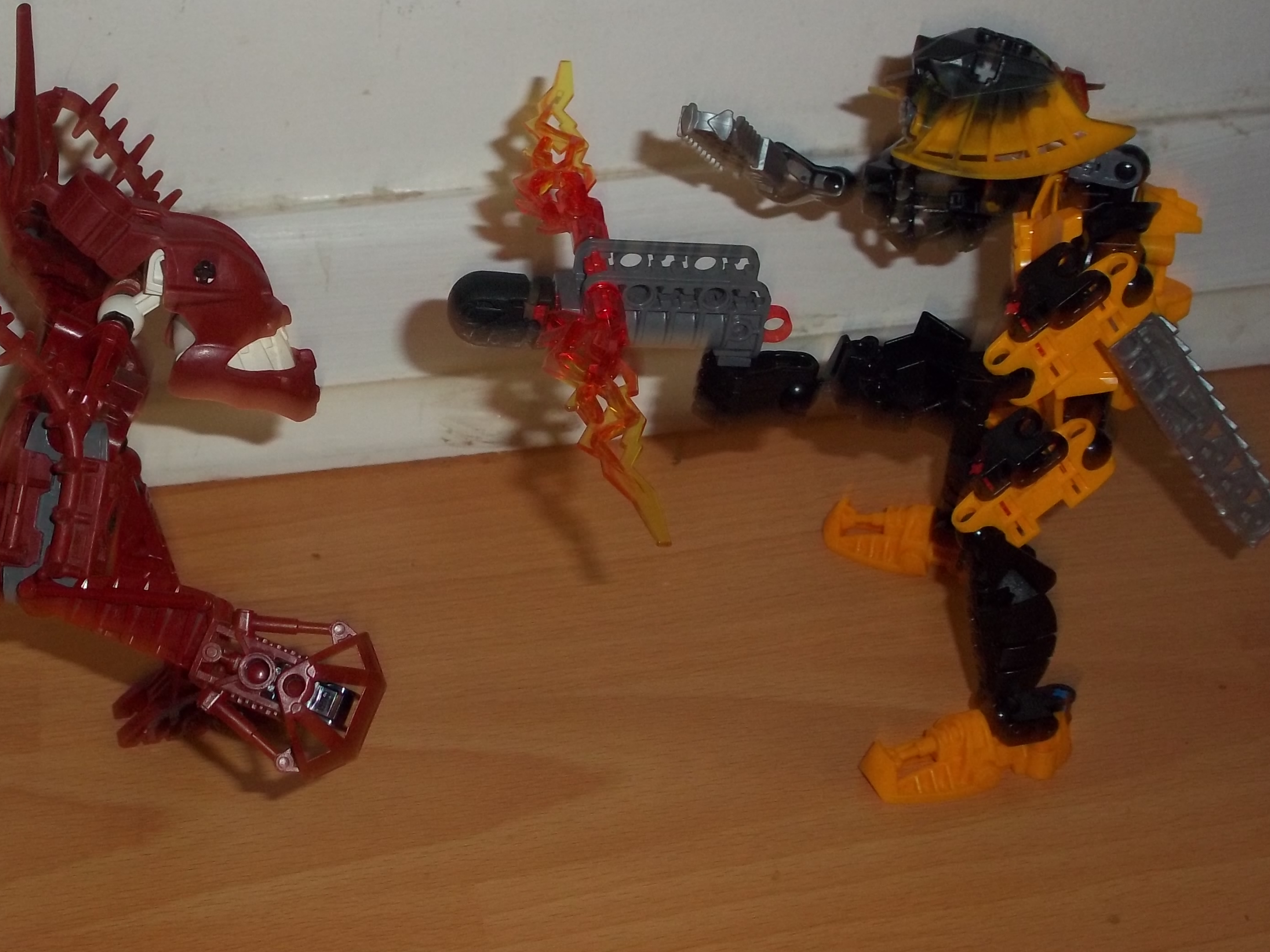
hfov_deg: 29.1
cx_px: 380
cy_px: 313
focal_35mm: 66
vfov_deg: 22.2
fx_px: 2421
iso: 160
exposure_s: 1/40
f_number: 3.5
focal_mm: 8.2
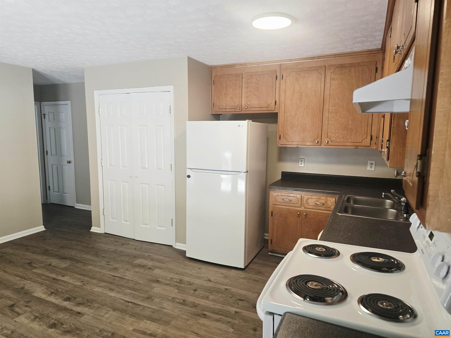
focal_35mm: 23
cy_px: 169
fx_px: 300
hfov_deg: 73.9
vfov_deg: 58.9
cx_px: 226
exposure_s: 1/120
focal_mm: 6.3
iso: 250
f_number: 1.7
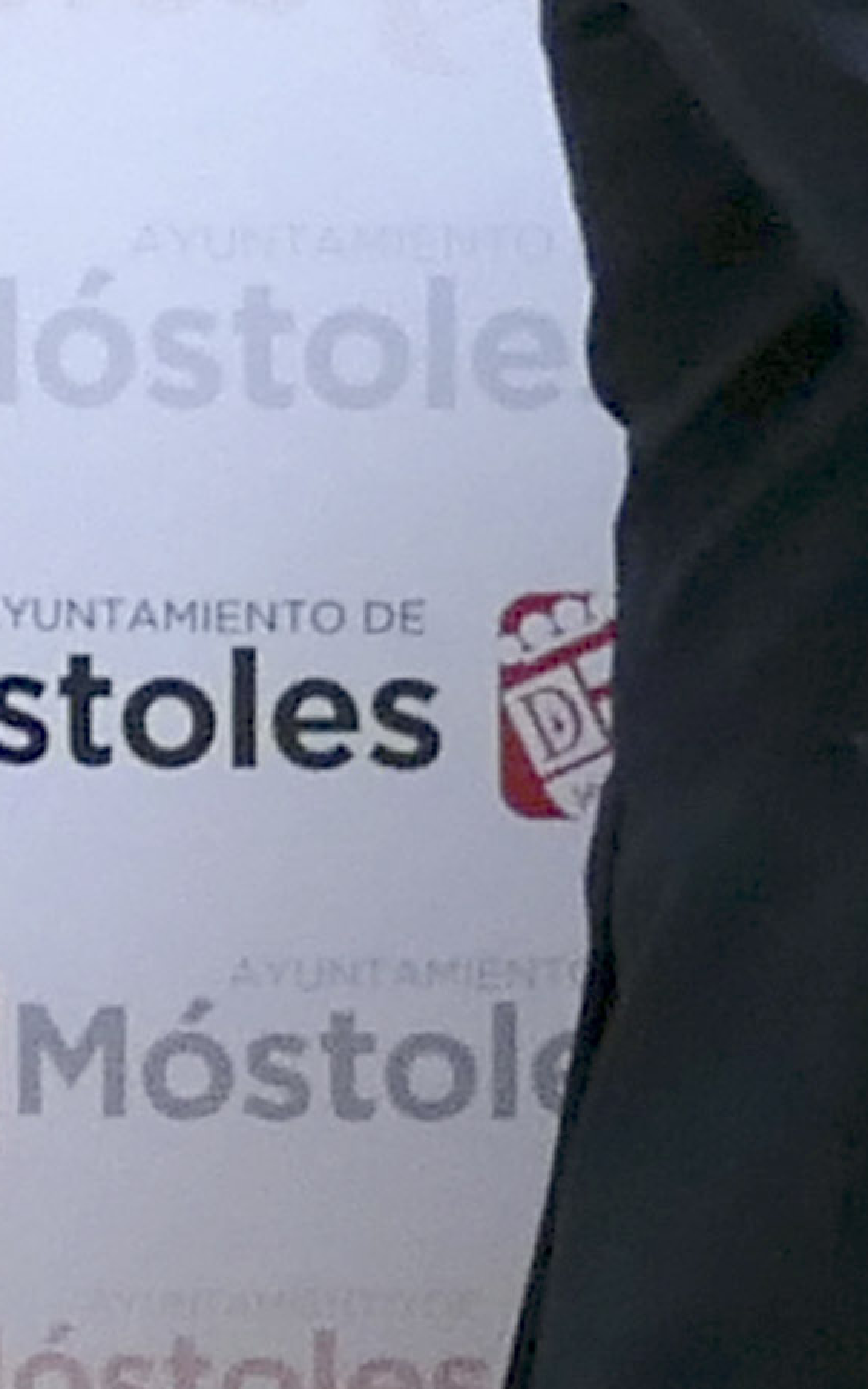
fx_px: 7226
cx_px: 3271
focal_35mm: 191
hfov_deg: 6.0
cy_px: -123
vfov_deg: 10.8
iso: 500
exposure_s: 1/80
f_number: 3
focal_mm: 11.35
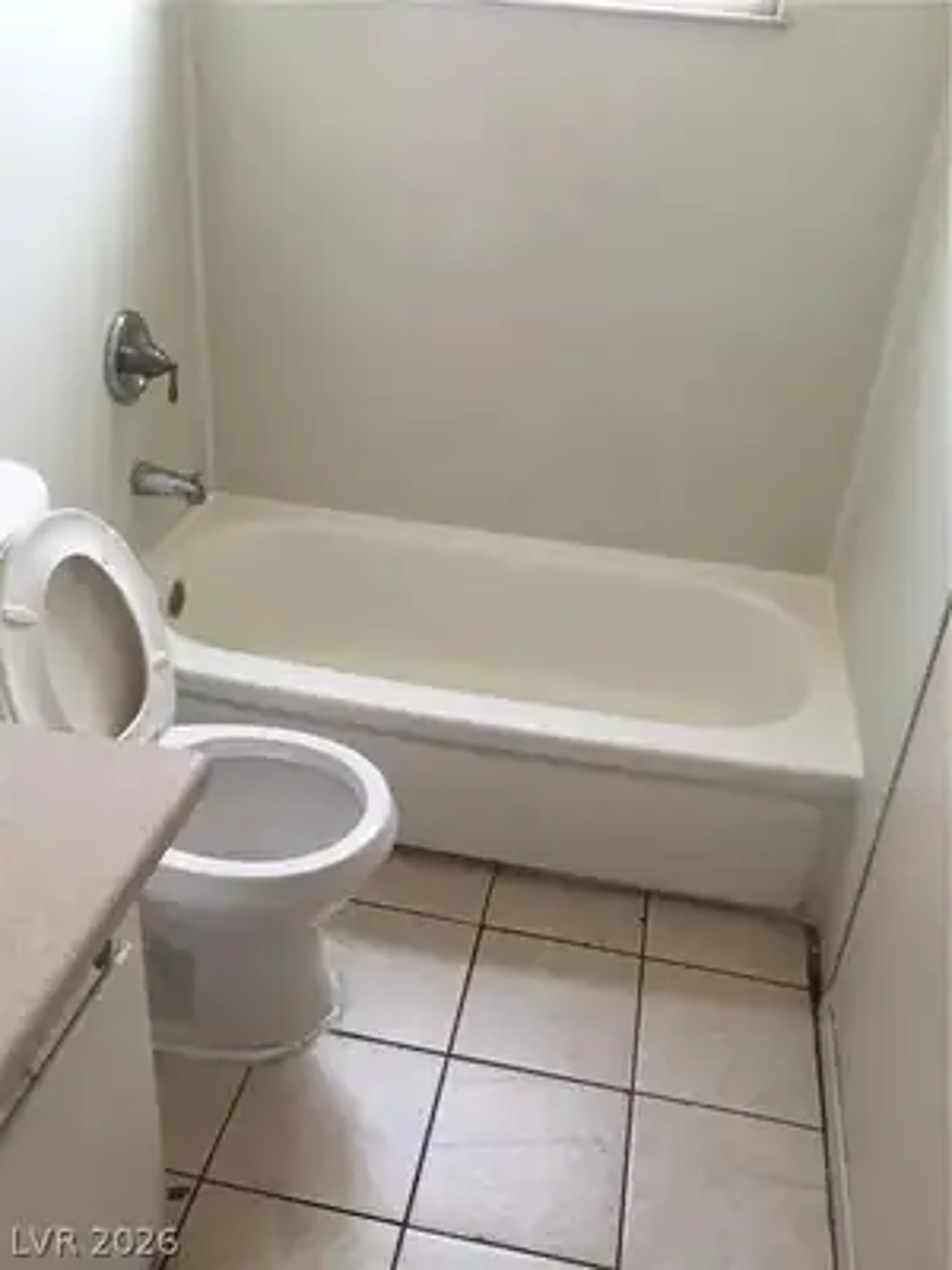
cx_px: 476
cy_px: 635
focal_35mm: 31
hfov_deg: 45.4
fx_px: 1137
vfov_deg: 58.4
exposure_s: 1/30
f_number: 2.4
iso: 40
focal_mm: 3.3
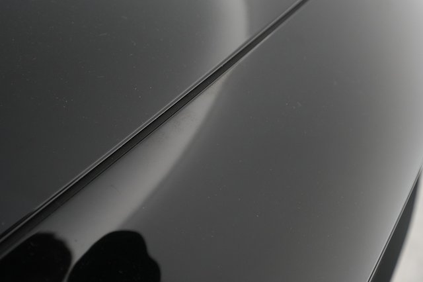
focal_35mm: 28
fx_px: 329
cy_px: 141
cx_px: 212
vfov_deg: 46.4
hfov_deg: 65.5
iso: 4000
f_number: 4.5
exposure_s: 1/100
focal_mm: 28
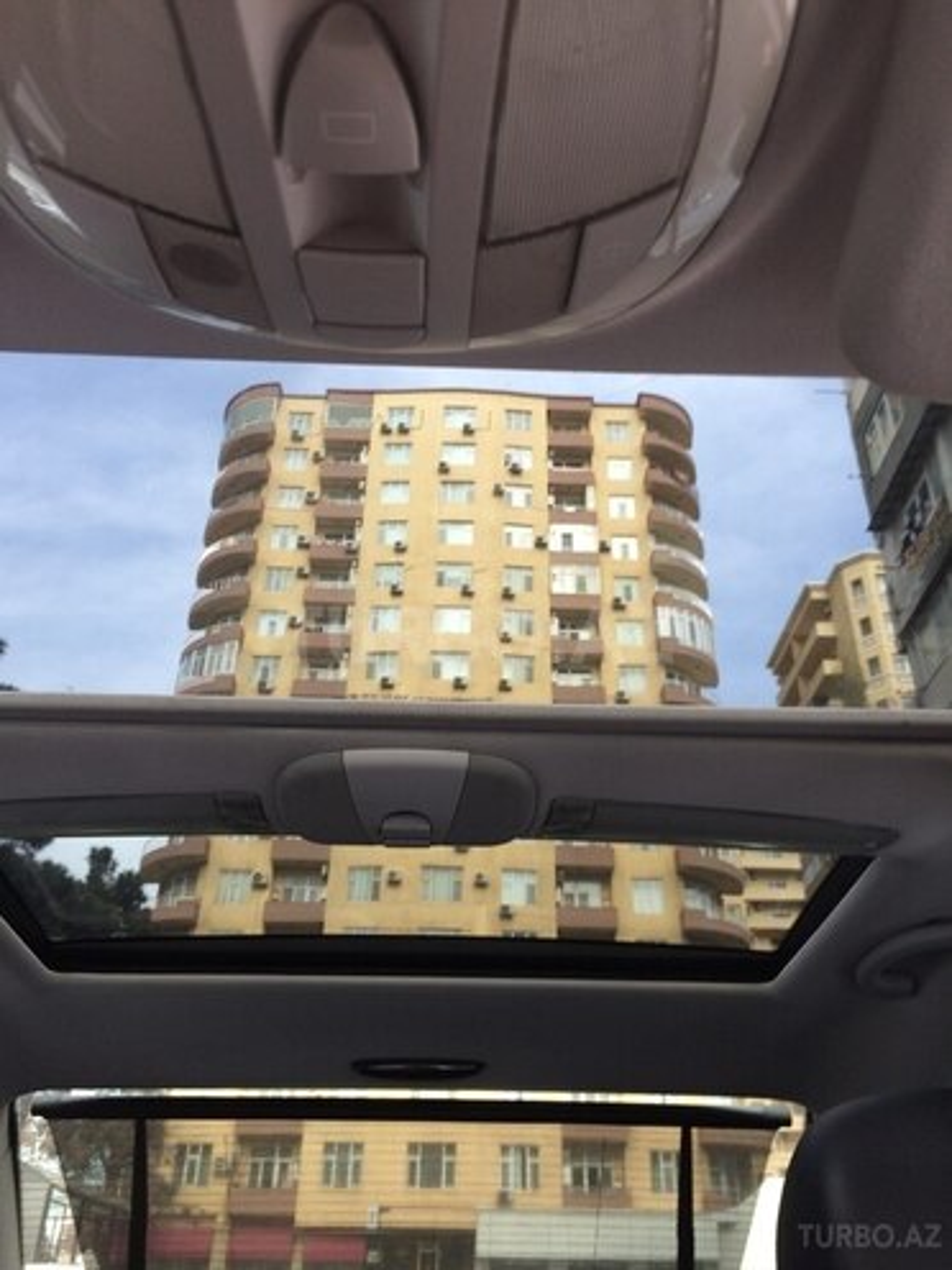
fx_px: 1063
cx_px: 476
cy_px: 635
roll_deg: -0.2
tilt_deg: +30.3
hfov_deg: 48.2
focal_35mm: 29
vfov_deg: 61.7
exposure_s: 1/100
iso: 40
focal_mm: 4.15
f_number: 2.2
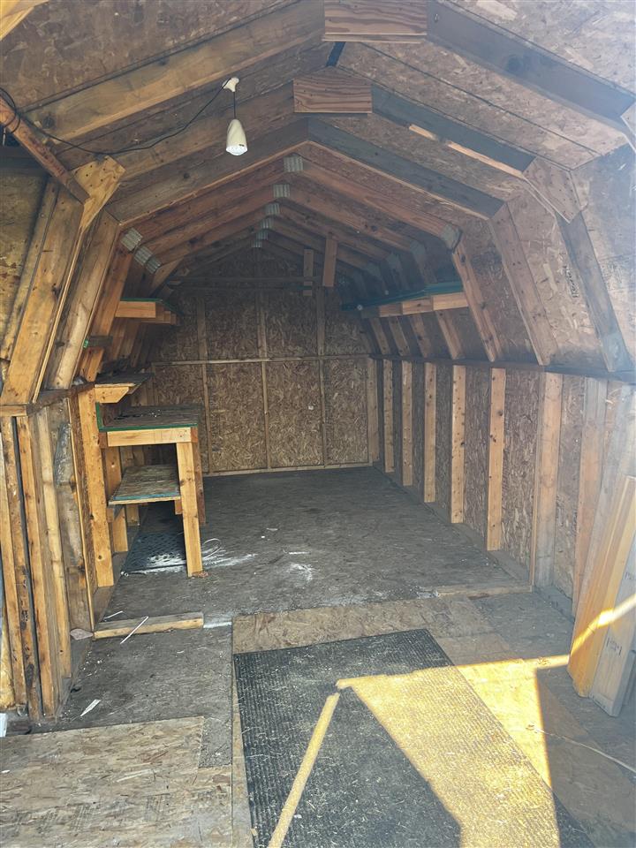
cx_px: 318
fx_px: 637
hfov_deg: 53.1
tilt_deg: -3.5
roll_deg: +3.4
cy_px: 424
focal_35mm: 26
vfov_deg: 67.3
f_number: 1.5
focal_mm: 5.7
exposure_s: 1/171
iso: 64
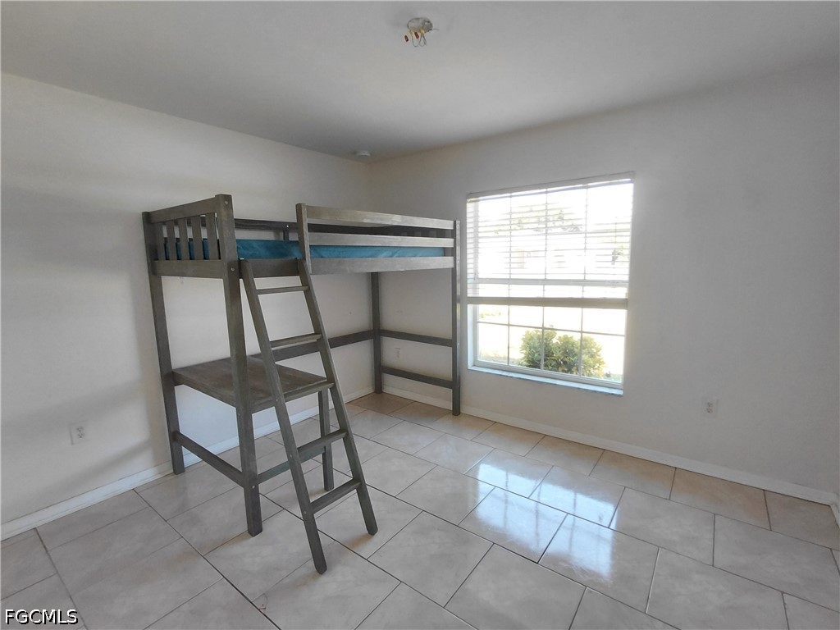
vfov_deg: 78.1
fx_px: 388
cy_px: 315
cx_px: 420
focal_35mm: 16
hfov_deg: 94.5
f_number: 2.2
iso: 160
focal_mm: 1.64
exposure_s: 1/60
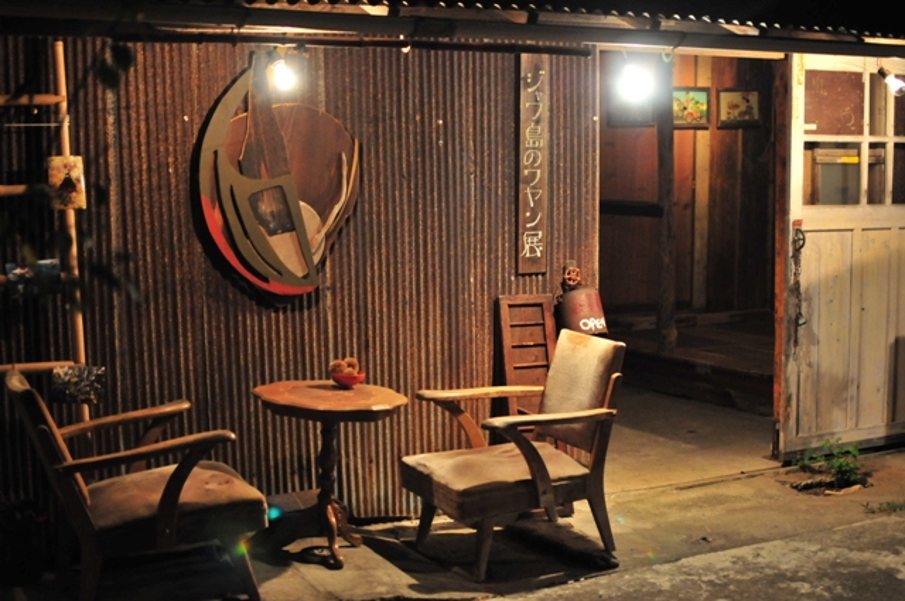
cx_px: 452
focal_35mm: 52
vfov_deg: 25.7
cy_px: 300
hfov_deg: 37.9
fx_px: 1318
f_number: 1.8
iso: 1250
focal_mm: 35
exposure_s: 1/50
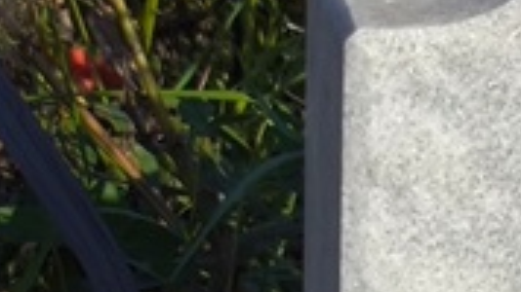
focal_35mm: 245
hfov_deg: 8.4
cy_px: 651
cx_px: 1005
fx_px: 3384
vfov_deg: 4.8
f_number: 1.7
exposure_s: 1/1410
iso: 50
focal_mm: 4.71
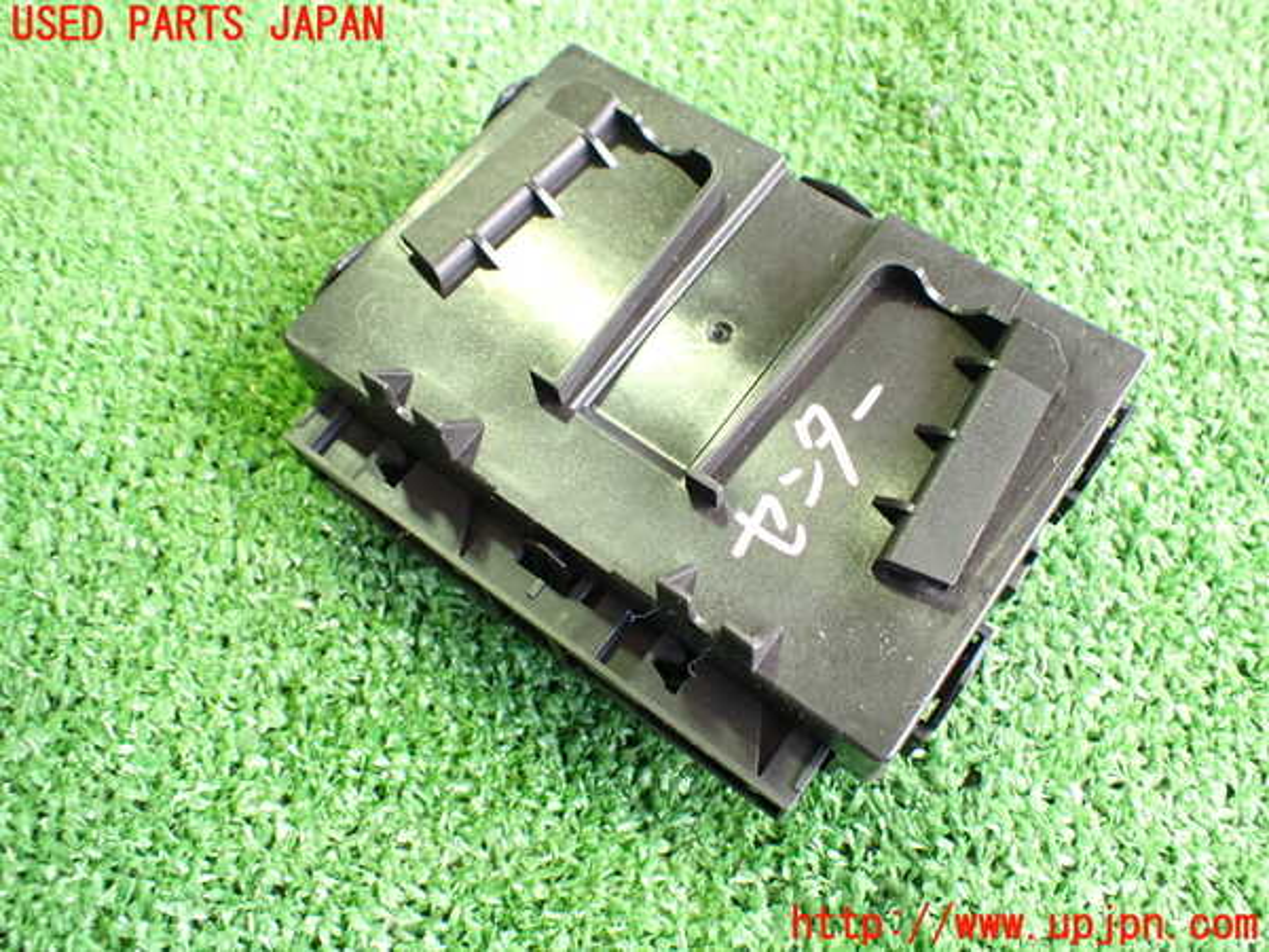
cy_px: 476
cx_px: 634
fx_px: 1100
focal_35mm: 30
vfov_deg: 46.8
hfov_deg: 60.0
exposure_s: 1/40
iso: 800
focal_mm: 5.4
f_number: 2.3
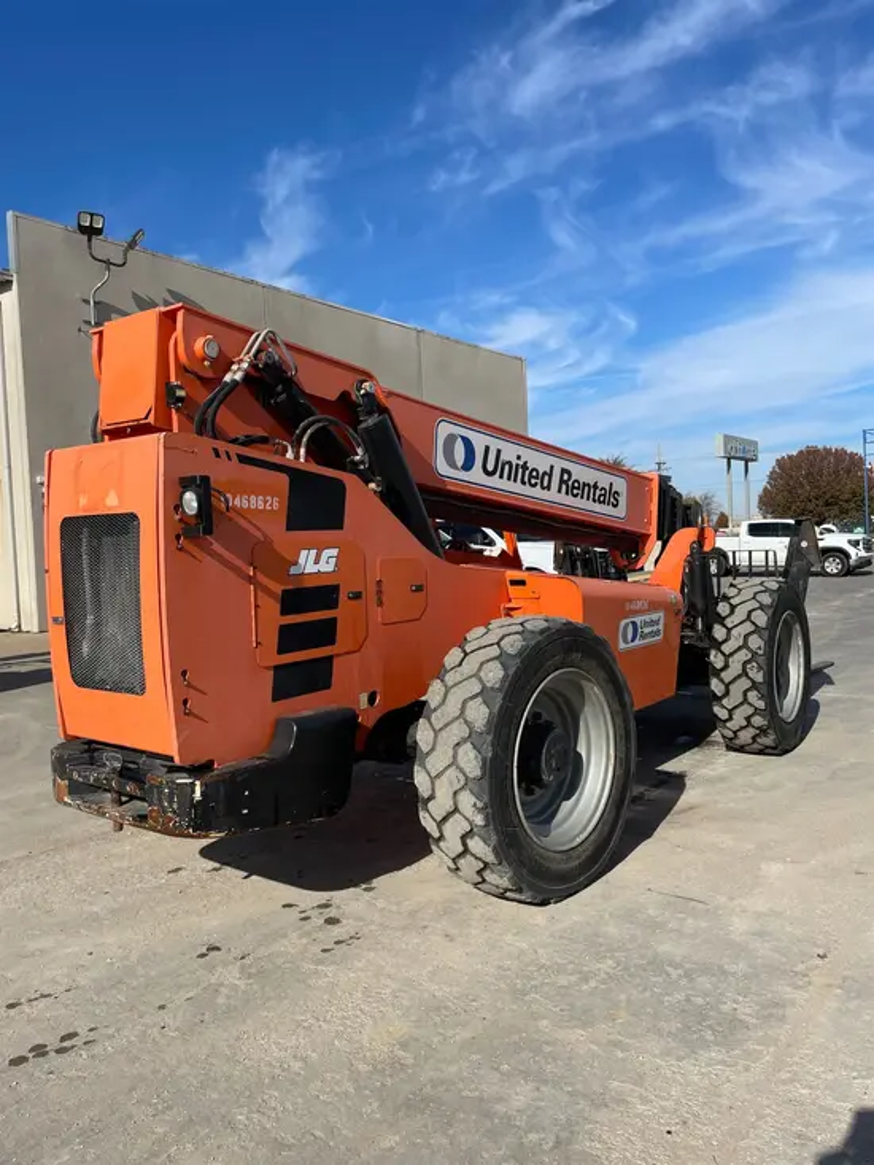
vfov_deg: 67.3
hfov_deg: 53.1
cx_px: 437
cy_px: 582
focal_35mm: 26
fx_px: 875
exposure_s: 1/5814
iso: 50
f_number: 1.6
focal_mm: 4.2
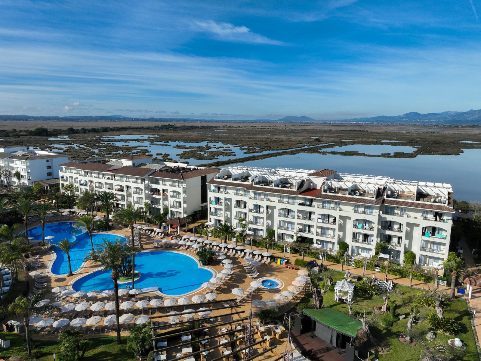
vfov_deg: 56.8
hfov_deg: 71.6
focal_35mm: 24
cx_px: 240
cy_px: 180
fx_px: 333
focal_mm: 12.29
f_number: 8
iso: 100
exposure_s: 1/100
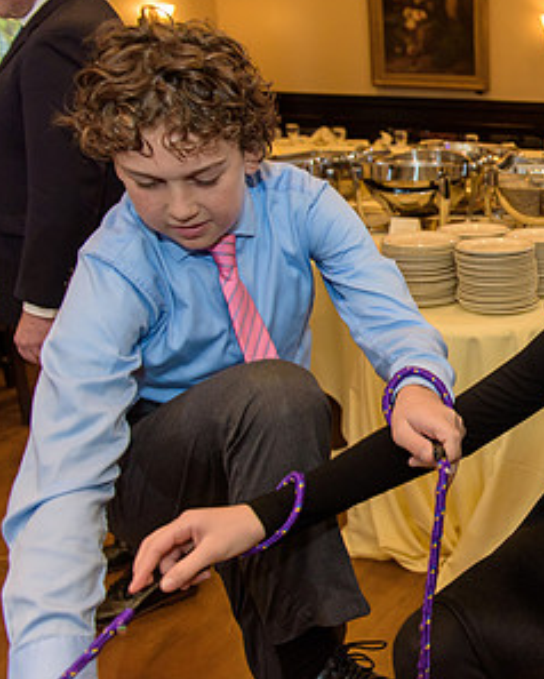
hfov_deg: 29.4
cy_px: 298
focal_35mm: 44
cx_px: 651
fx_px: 885
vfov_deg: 41.9
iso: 1250
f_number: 3.2
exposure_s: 1/125
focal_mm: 24
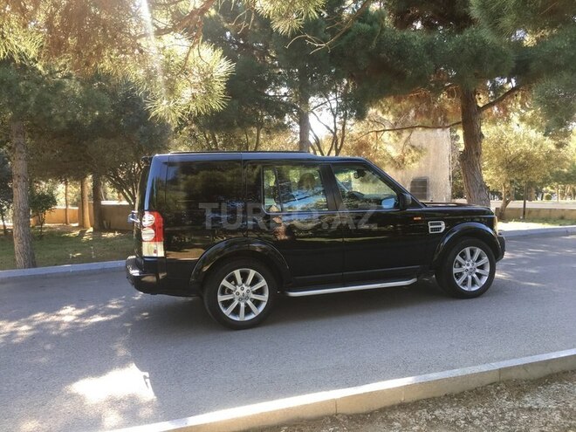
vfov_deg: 48.2
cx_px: 288
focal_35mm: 29
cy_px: 216
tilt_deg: -2.8
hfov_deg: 61.7
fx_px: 483
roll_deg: -1.9
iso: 32
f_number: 2.2
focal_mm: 4.15
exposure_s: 1/100
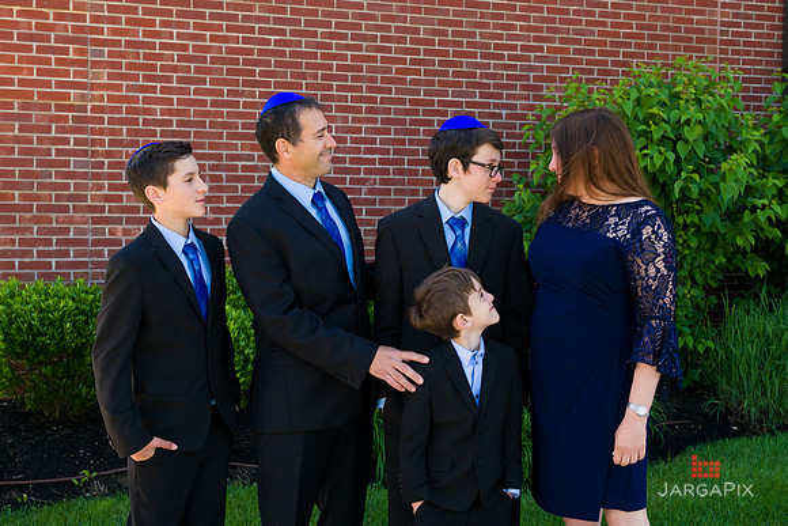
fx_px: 1090
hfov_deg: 39.7
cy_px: 251
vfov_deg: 27.1
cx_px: 394
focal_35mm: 50
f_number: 5
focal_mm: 45
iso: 200
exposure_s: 1/250
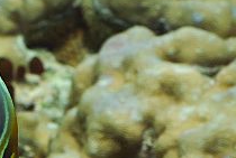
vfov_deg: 5.4
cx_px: -79
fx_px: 1678
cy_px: 91
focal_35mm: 255
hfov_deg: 7.9
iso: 200
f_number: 5.6
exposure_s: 1/500
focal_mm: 35
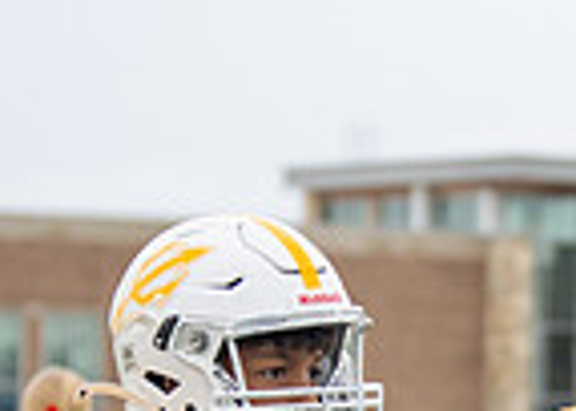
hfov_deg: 6.3
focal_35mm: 316
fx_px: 5167
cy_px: 732
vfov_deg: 4.5
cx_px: 882
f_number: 2.8
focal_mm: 70
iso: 500
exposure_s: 1/2000
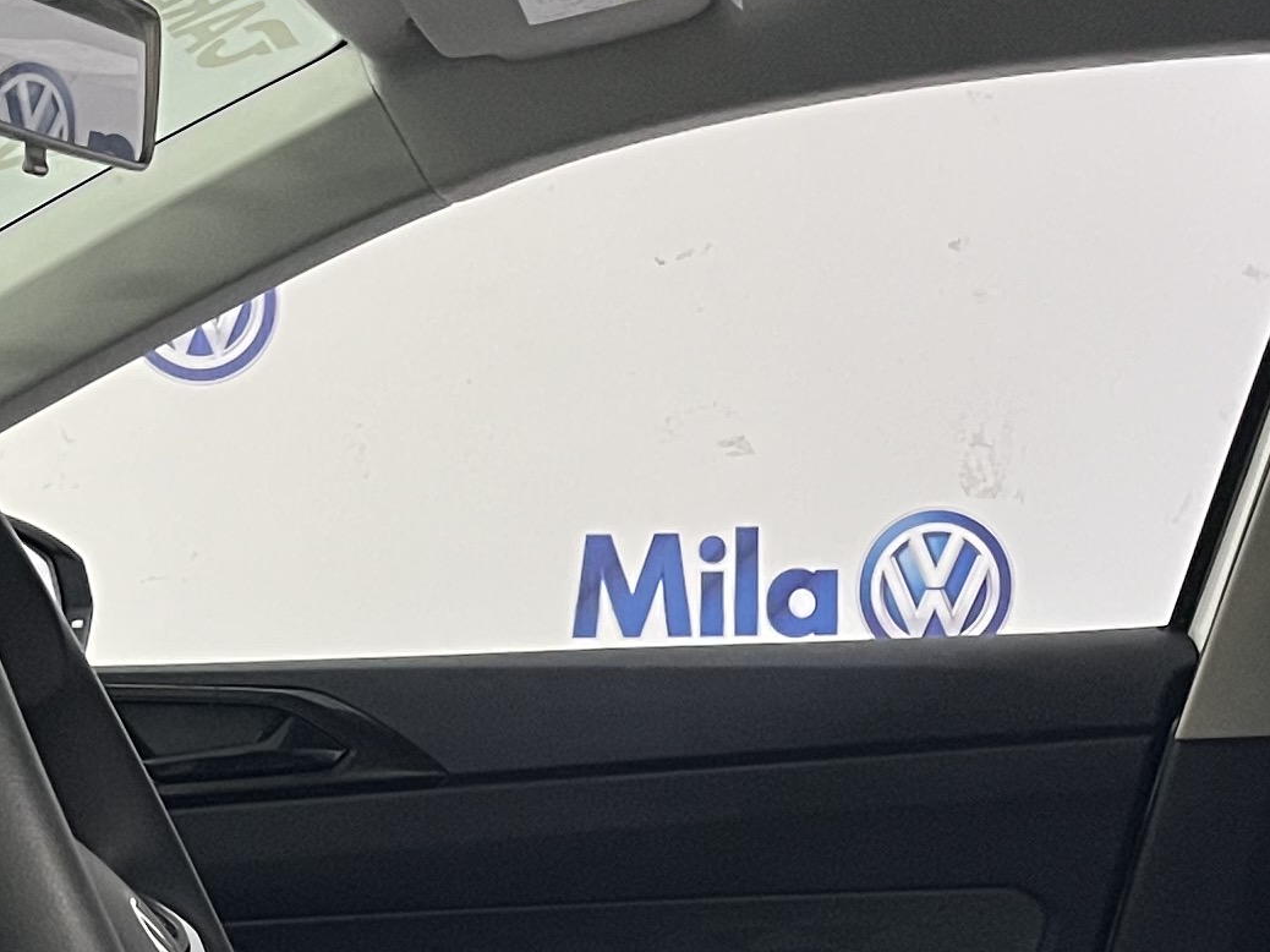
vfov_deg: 14.1
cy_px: 1216
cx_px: 469
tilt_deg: -9.0
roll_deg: +0.3
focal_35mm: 101
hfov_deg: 19.4
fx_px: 3705
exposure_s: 1/60
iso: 500
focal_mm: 5.1
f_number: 1.6
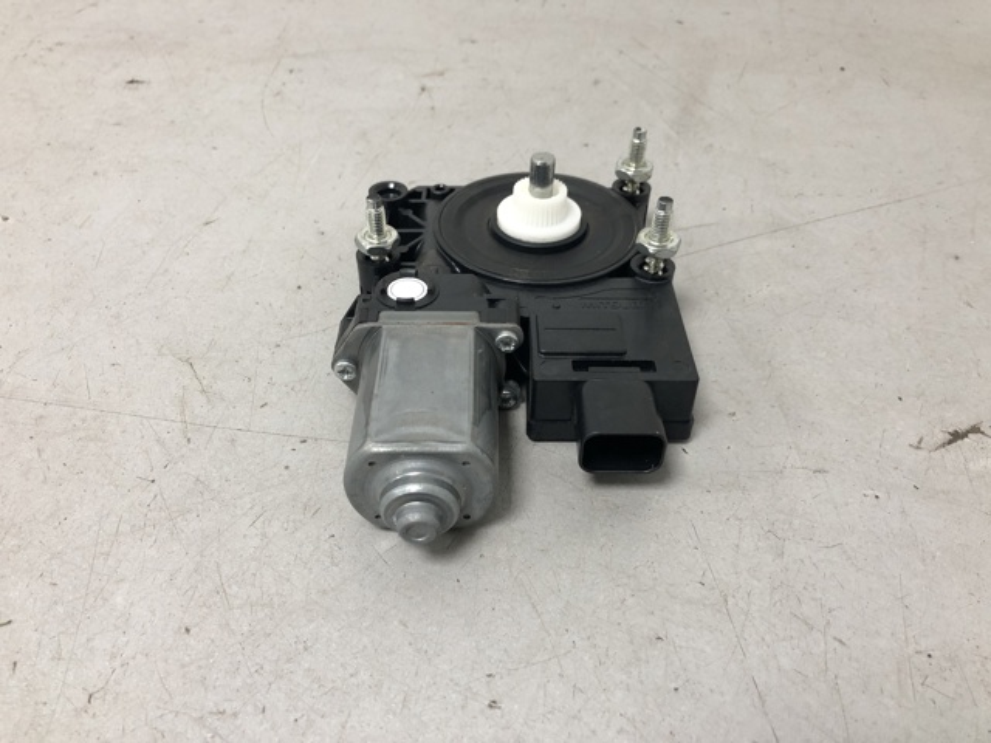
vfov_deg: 49.7
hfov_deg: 63.4
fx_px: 802
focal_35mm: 28
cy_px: 372
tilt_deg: -43.4
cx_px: 496
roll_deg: +1.4
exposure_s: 1/25
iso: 32
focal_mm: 4
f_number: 1.8
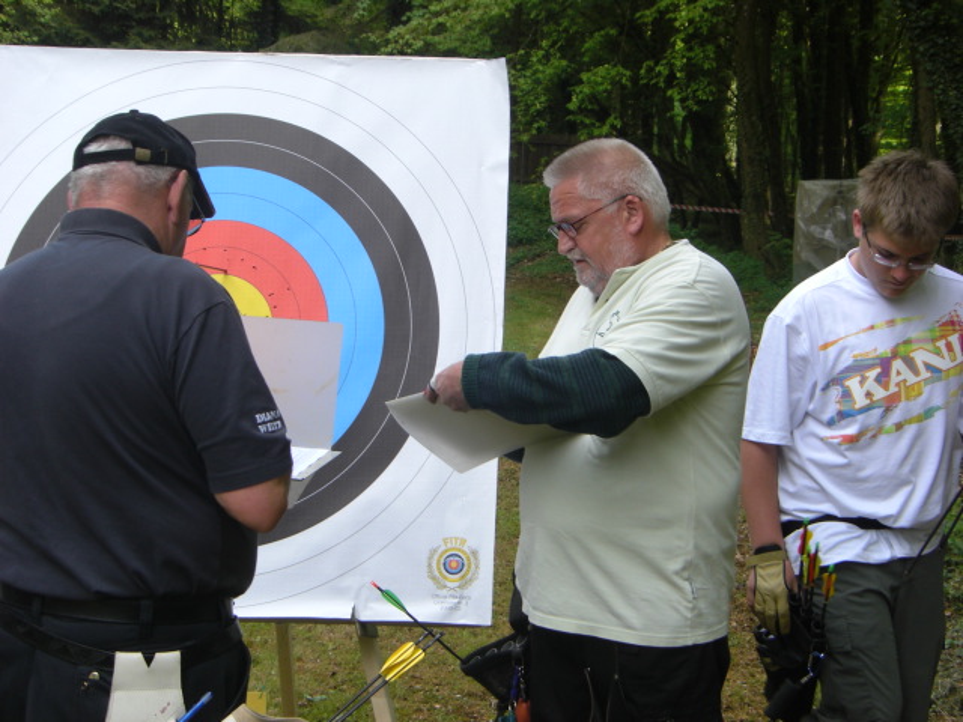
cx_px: 482
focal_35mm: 76
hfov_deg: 25.7
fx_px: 2114
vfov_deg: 19.4
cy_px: 361
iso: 50
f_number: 4
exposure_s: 1/100
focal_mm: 12.6
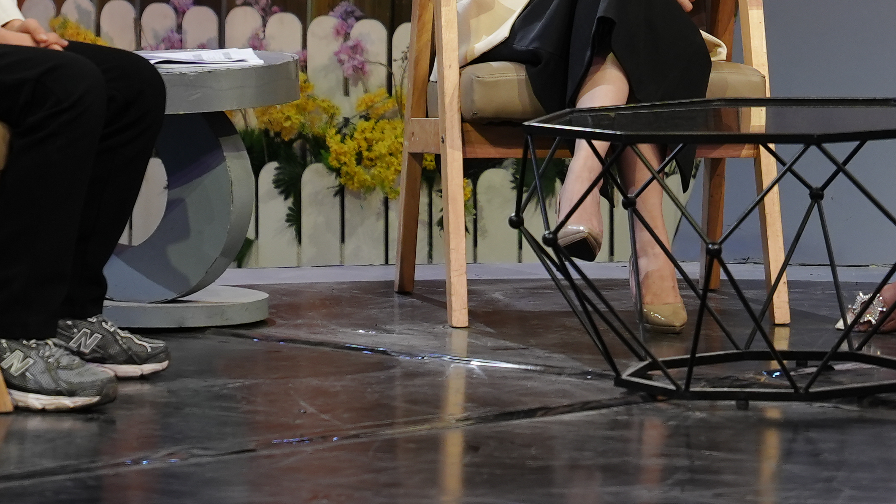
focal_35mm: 242
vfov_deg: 5.0
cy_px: -319
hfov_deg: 8.9
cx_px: 623
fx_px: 5749
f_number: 2.8
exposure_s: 1/250
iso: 800
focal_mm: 70
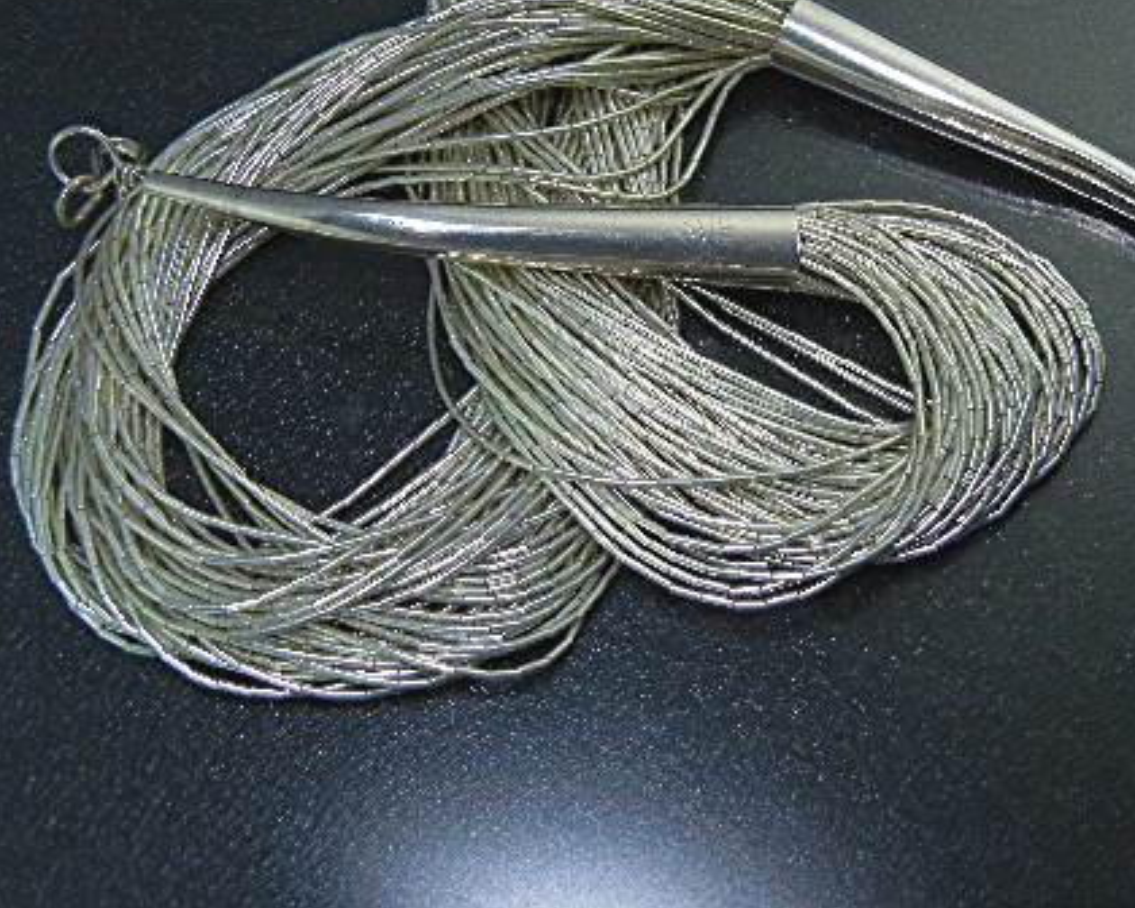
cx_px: 684
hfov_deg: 32.4
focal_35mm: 58
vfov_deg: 26.0
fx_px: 1948
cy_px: 262
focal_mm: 7.1
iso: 230
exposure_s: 1/30
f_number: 7.4
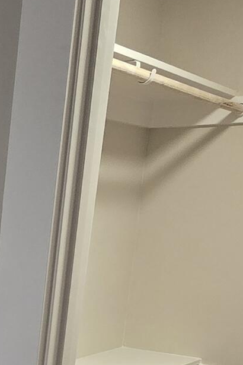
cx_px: -255
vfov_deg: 28.8
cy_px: 355
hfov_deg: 15.8
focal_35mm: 66
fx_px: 668
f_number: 2.2
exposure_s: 1/60
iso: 160
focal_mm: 2.2
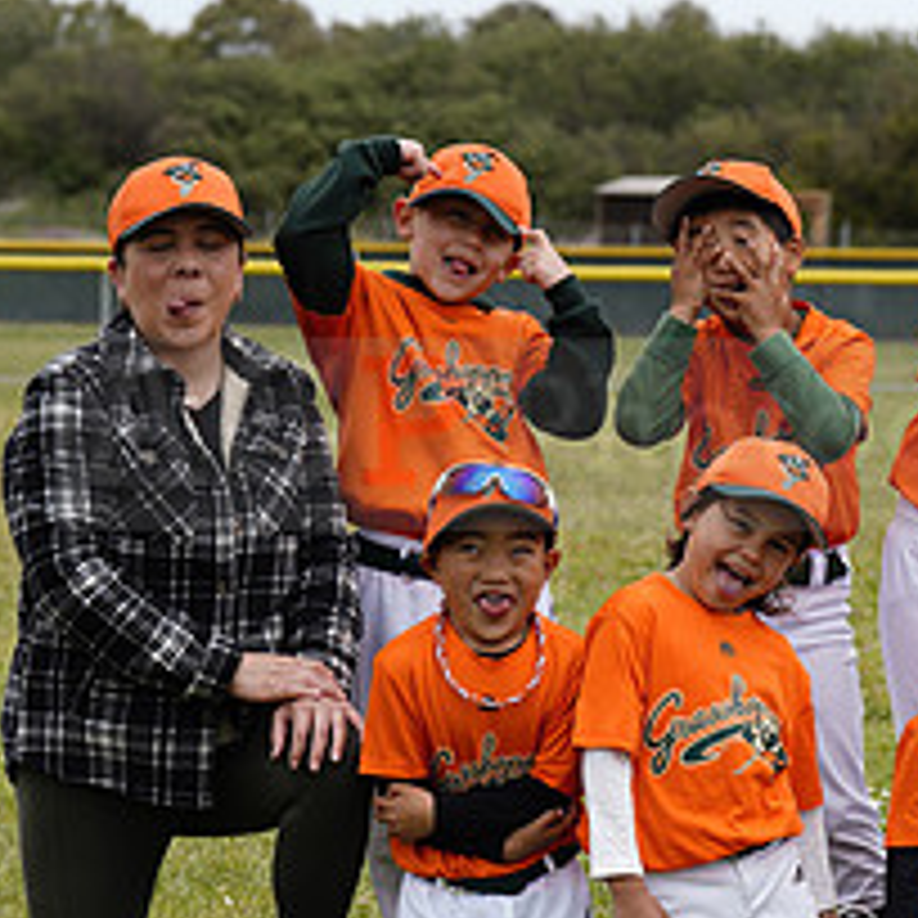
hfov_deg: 8.2
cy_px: 398
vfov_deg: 8.2
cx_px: 810
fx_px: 6391
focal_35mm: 213
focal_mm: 88
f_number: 5.6
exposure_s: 1/250
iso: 50
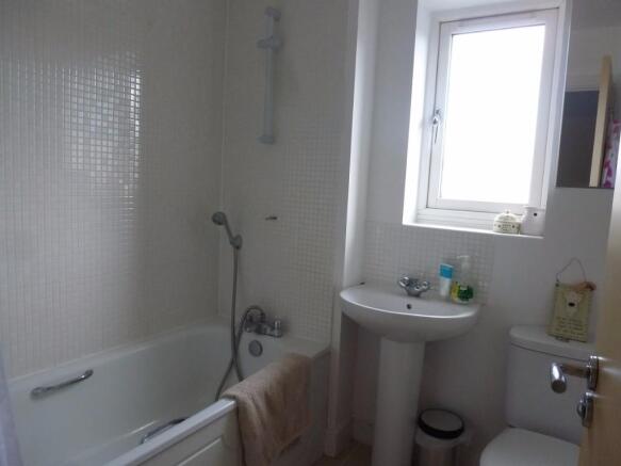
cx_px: 310
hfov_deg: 71.6
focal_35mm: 24
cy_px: 233
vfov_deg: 56.8
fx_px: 430
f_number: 3.3
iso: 320
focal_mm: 4.3
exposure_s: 1/60
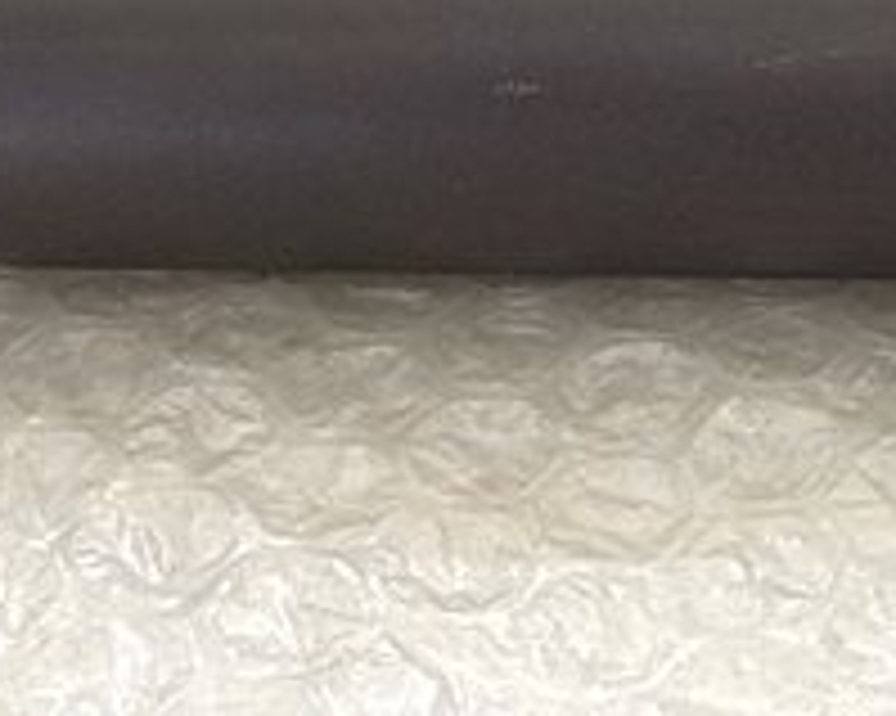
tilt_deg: -39.7
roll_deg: +0.0
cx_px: 801
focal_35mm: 91
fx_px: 2412
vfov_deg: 16.6
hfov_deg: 20.6
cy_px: 68
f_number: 2.2
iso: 40
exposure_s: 1/30
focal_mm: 4.15
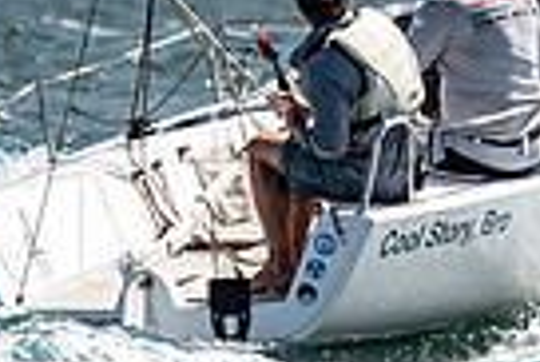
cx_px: 472
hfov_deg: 1.0
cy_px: -278
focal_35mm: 2107
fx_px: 31638
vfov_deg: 0.7
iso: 500
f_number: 5.6
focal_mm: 300
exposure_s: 1/5000
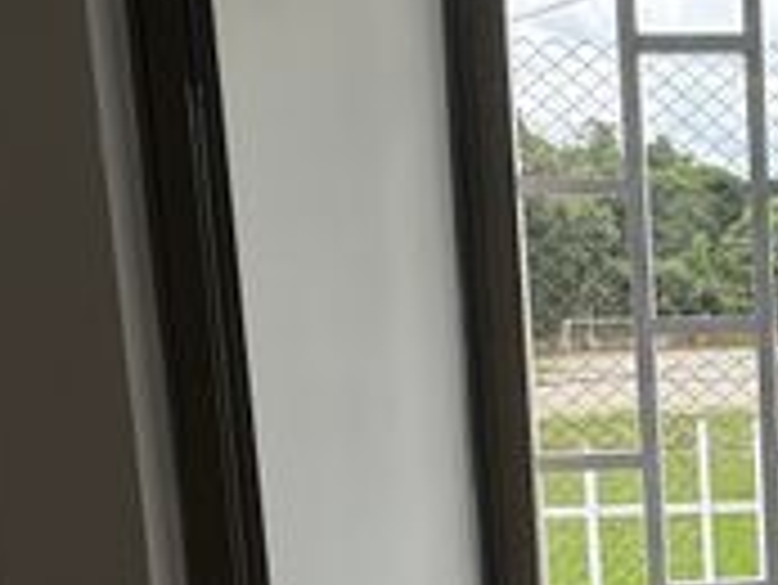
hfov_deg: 28.4
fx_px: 1215
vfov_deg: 26.5
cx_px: 1041
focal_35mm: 54
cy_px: 477
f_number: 2.2
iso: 40
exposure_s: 1/584
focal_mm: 2.22
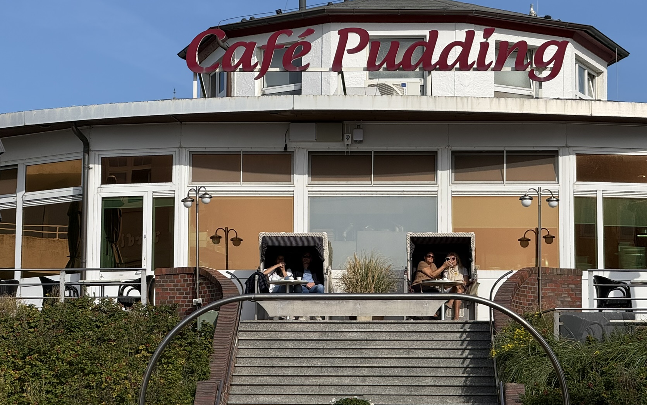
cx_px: 304
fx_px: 2751
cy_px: 126
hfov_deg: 13.4
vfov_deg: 8.4
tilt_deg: +9.8
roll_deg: -0.3
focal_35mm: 156
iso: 50
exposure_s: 1/2024
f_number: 2.8
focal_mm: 15.66
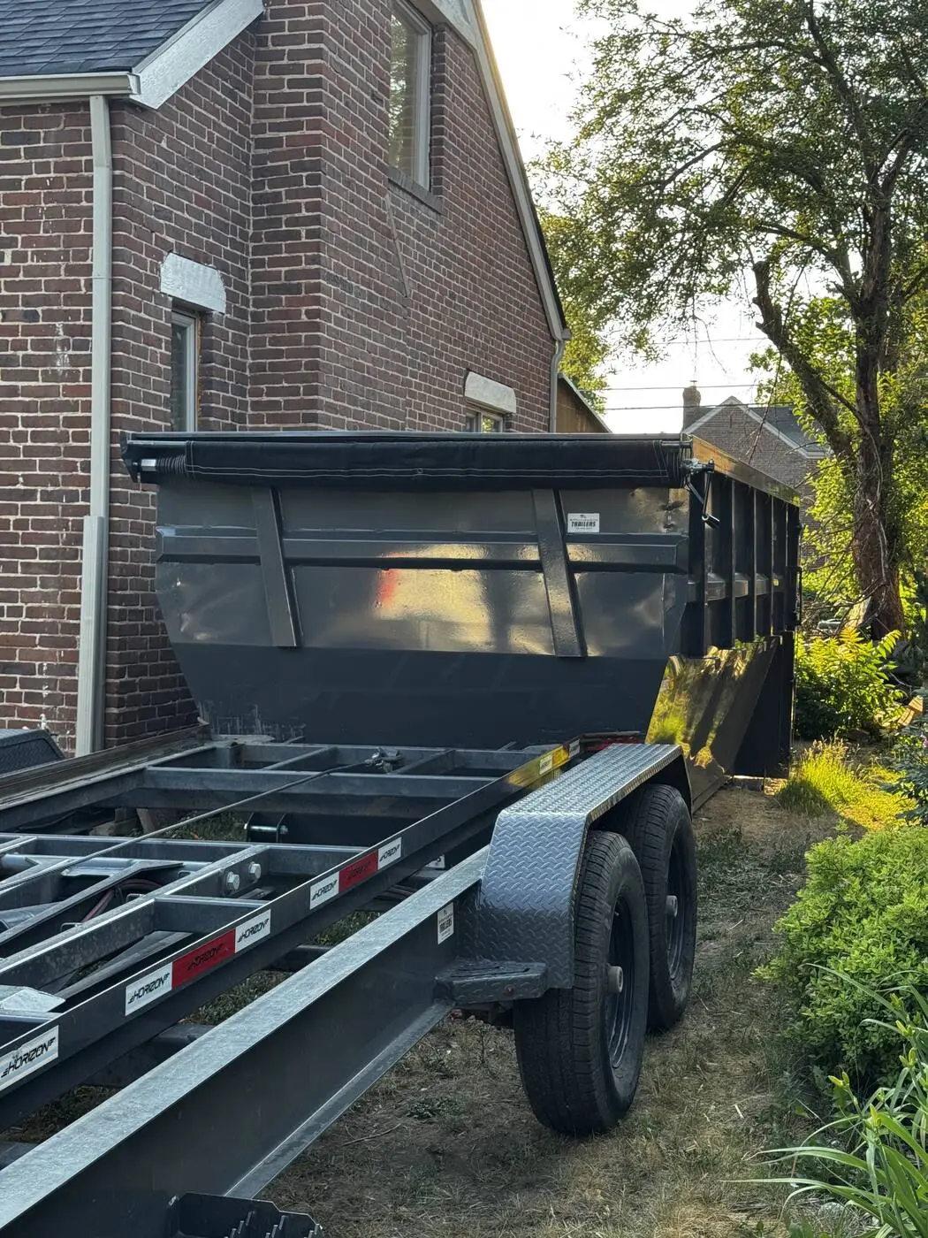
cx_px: 464
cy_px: 619
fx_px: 1716
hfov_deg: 30.3
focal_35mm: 48
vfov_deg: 39.7
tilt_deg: -2.4
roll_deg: -1.1
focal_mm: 6.76
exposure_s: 1/331
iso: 64
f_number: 1.78
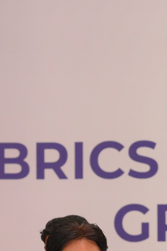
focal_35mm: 408
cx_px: 107
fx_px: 2839
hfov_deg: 3.4
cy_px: 218
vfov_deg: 5.0
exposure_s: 1/320
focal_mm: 85
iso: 1600
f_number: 4
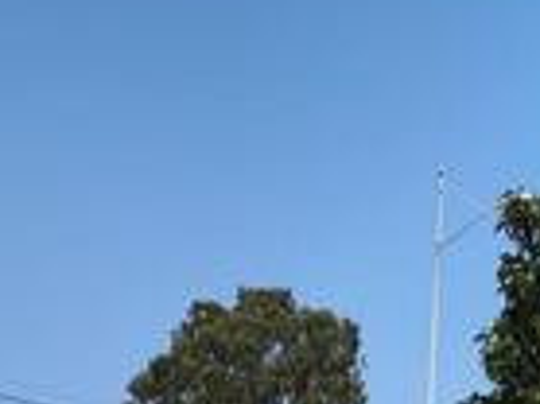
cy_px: 895
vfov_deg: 11.7
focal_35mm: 108
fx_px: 1683
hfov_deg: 18.0
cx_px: 455
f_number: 1.69
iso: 70
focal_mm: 7.01
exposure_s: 1/2000
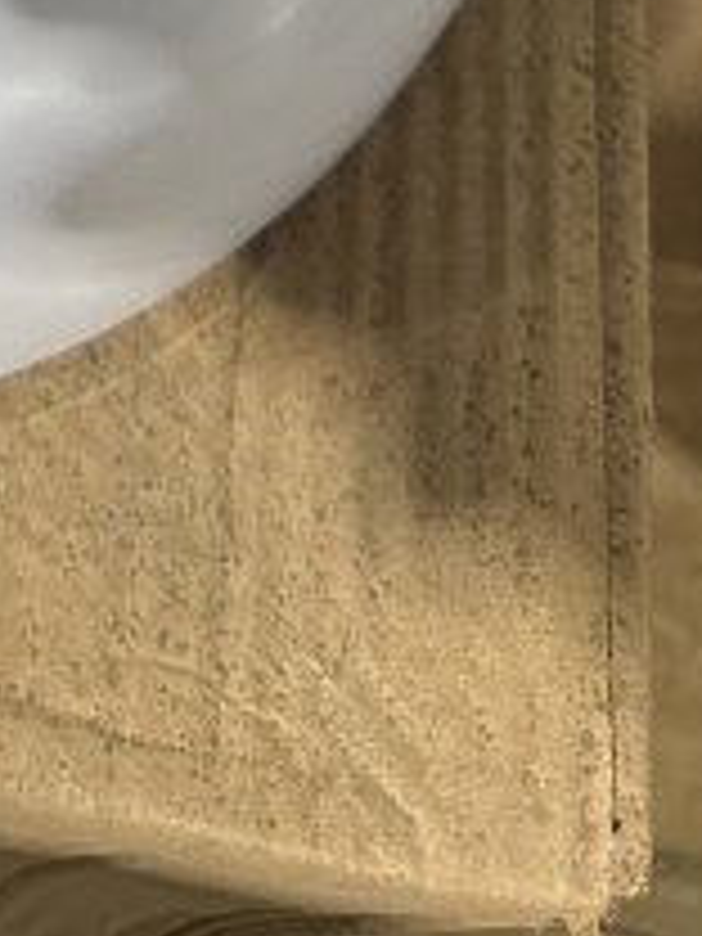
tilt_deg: -53.4
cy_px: -763
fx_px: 2542
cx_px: -270
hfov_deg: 14.9
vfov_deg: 17.1
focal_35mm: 94
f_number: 1.78
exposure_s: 1/88
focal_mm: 6.86
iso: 250
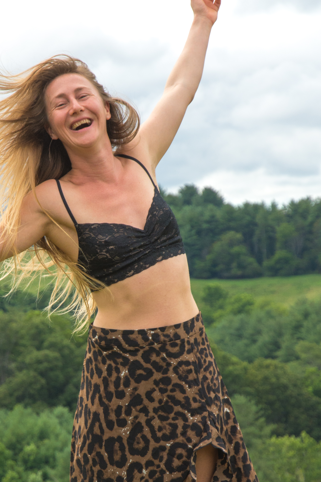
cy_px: 311
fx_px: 2703
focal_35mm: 202
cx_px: 125
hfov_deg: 6.8
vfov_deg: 10.2
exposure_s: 1/1600
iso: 200
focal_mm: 65
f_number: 5.6
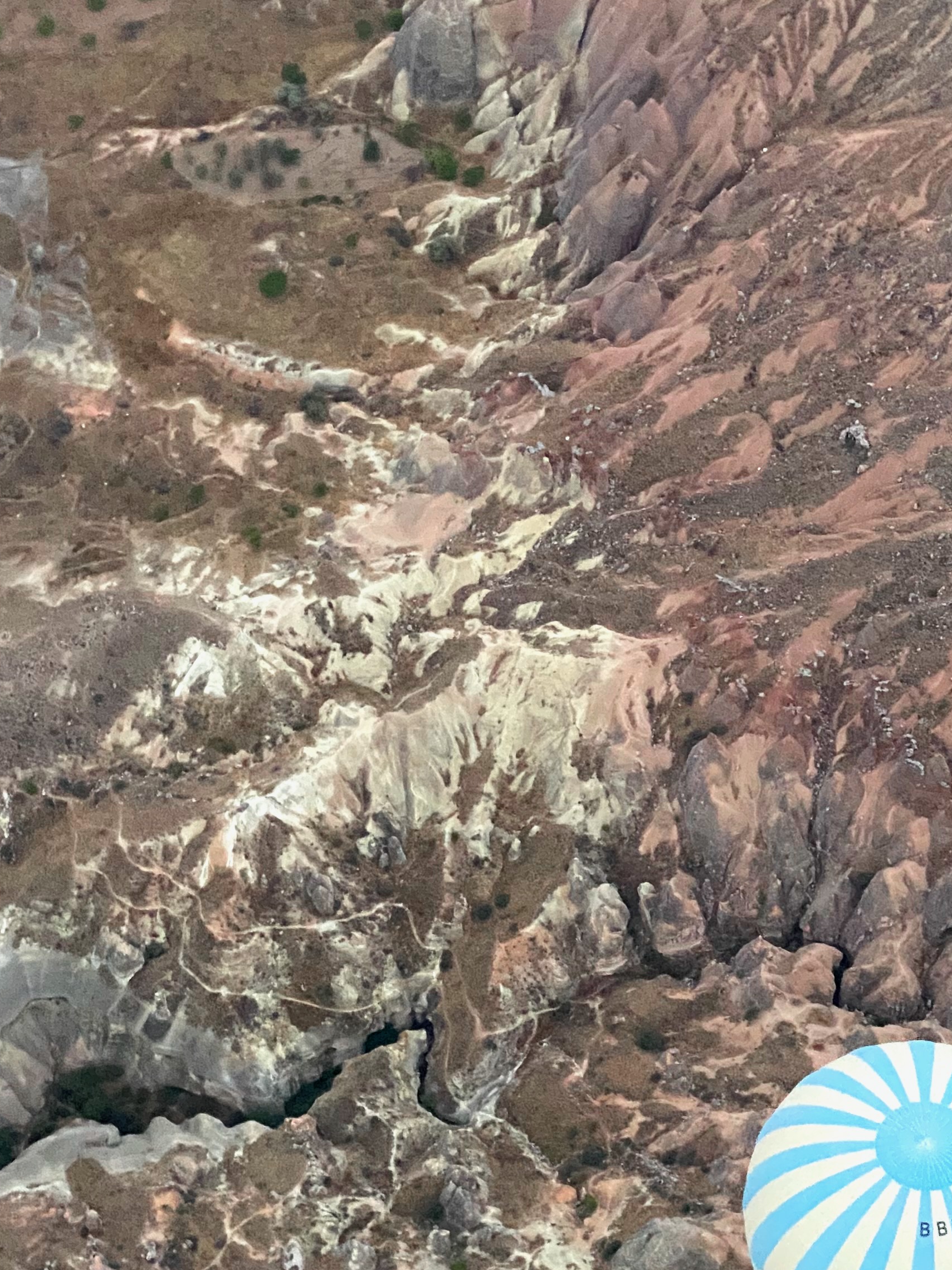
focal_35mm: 92
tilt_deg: -60.2
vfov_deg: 21.0
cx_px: 816
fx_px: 3374
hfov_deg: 15.9
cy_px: 1060
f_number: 2
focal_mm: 6
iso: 640
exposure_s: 1/41
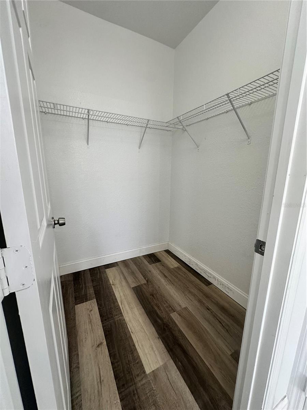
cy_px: 205
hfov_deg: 85.7
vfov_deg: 102.1
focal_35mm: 14
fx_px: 166
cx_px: 154
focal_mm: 2.22
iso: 200
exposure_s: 1/120
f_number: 2.2
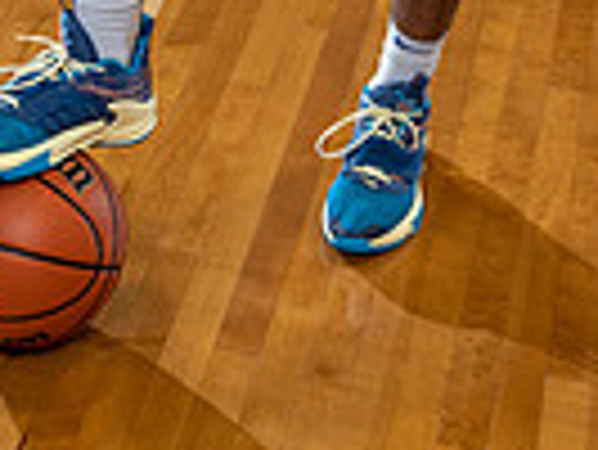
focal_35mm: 133
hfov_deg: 14.8
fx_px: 2300
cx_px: 355
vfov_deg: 10.2
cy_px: -486
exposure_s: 1/125
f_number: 4
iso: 400
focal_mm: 41
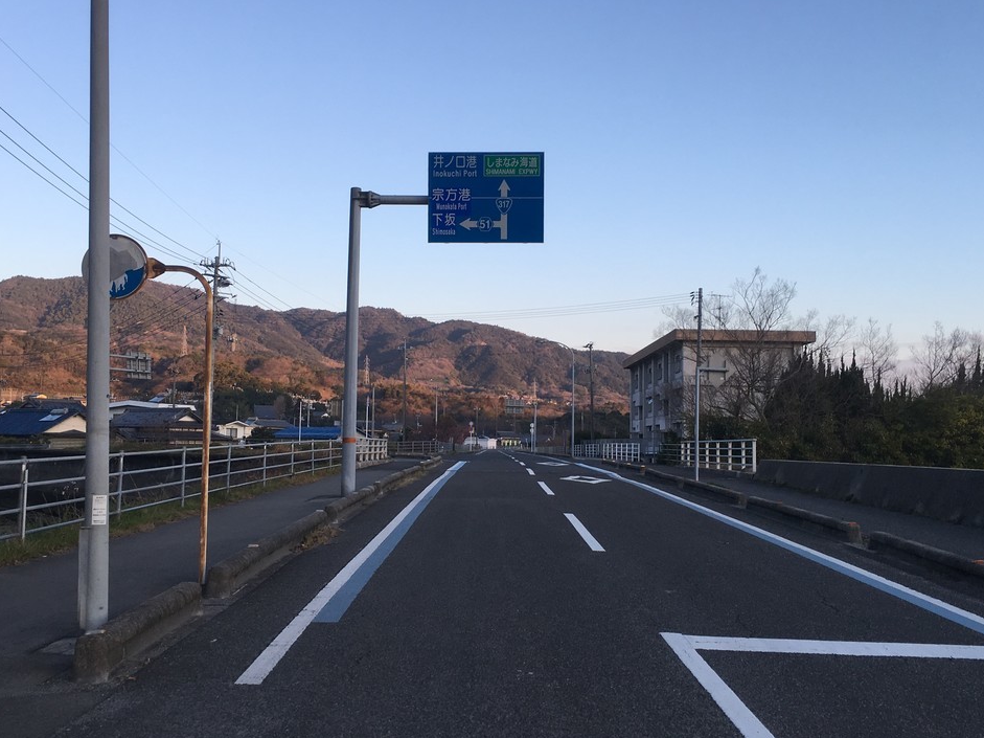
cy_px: 351
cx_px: 456
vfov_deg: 38.6
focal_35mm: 37
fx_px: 1051
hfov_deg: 50.1
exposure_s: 1/353
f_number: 2.2
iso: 25
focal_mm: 4.15
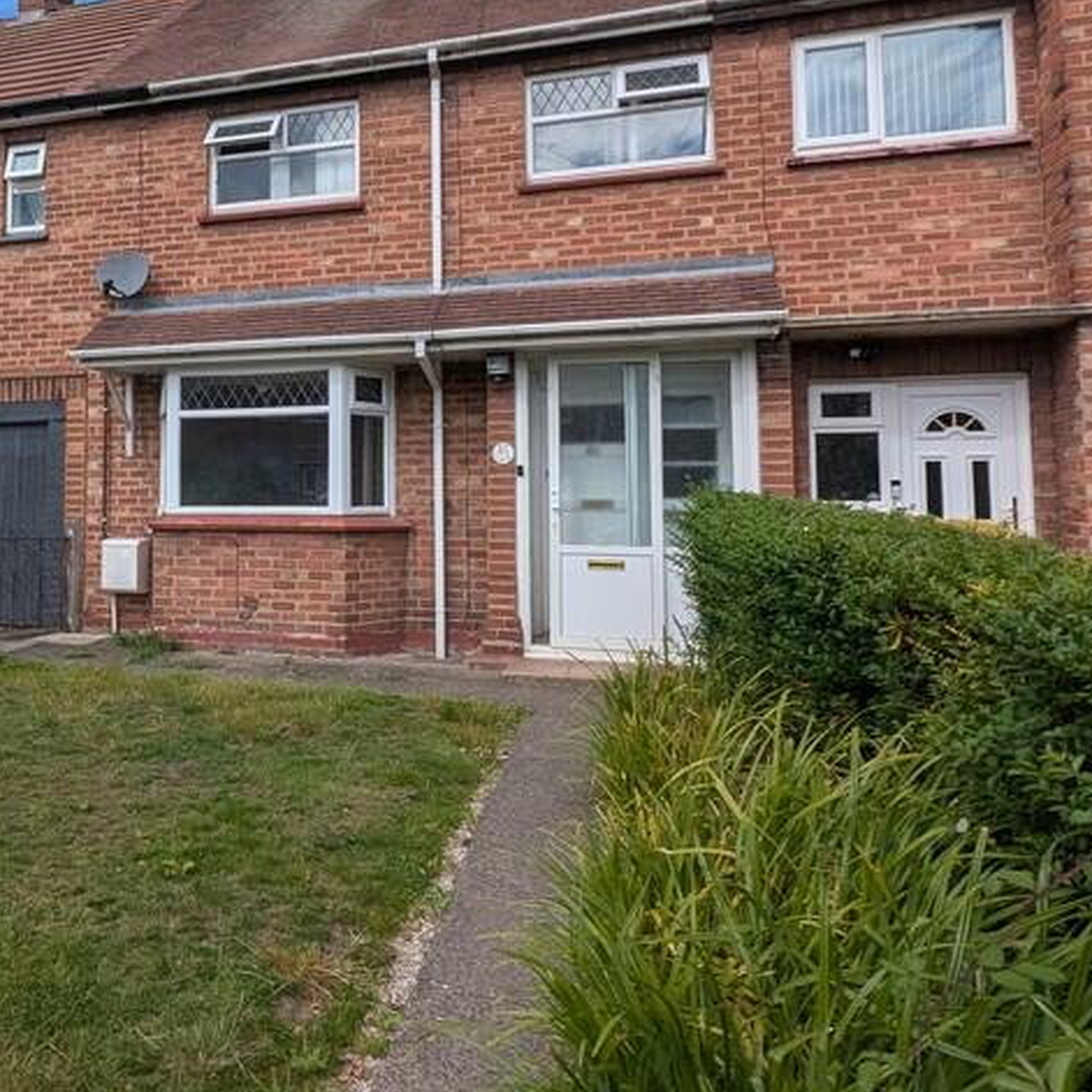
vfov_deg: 62.3
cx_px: 292
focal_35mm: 25
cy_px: 430
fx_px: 892
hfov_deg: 60.0
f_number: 2.2
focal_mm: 1.95
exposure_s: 1/1795
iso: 49
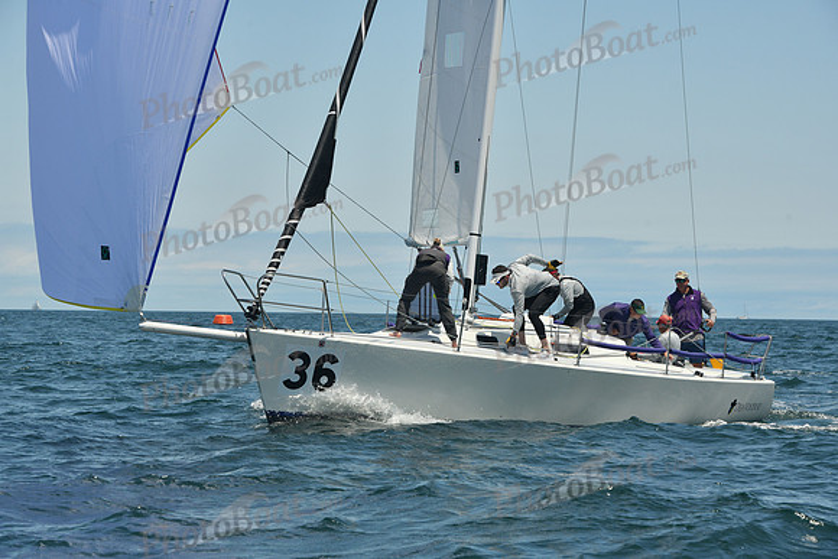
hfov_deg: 17.1
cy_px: 280
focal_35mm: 120
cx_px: 419
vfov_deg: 11.4
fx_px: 2794
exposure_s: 1/640
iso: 320
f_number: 10
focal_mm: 120
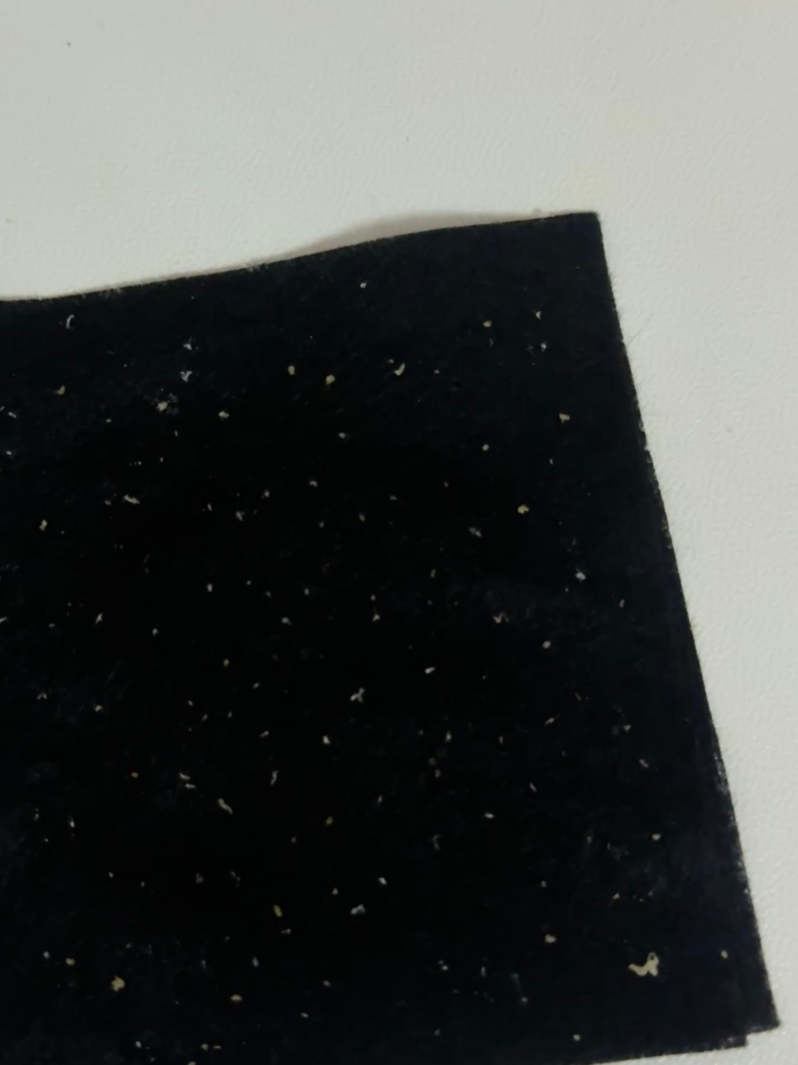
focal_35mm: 59
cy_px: 548
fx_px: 1813
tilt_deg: -76.8
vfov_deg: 32.7
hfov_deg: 24.8
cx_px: 322
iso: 250
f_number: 1.78
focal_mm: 6.76
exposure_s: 1/44
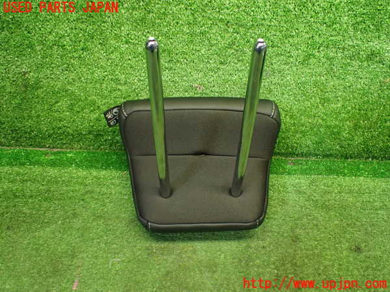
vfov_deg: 46.8
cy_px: 146
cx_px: 195
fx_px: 338
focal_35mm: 30
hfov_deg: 60.0
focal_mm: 5.4
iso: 800
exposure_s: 1/80
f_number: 2.3
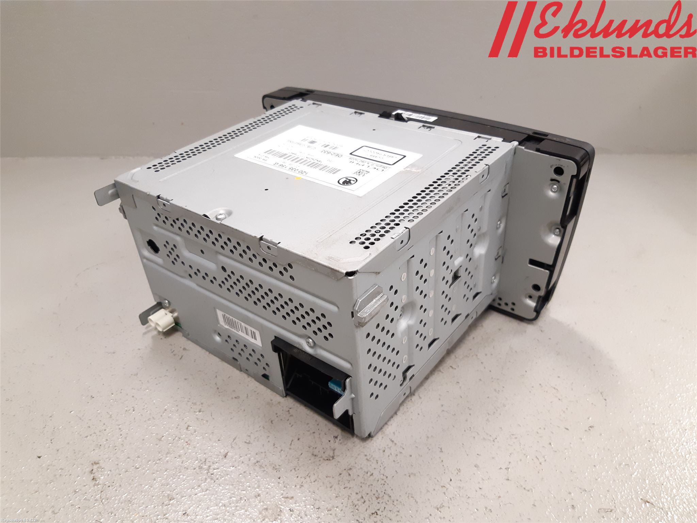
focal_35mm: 26
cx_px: 348
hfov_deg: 67.3
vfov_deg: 53.1
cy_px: 262
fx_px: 524
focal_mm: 3.93
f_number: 1.7
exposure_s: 1/50
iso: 200
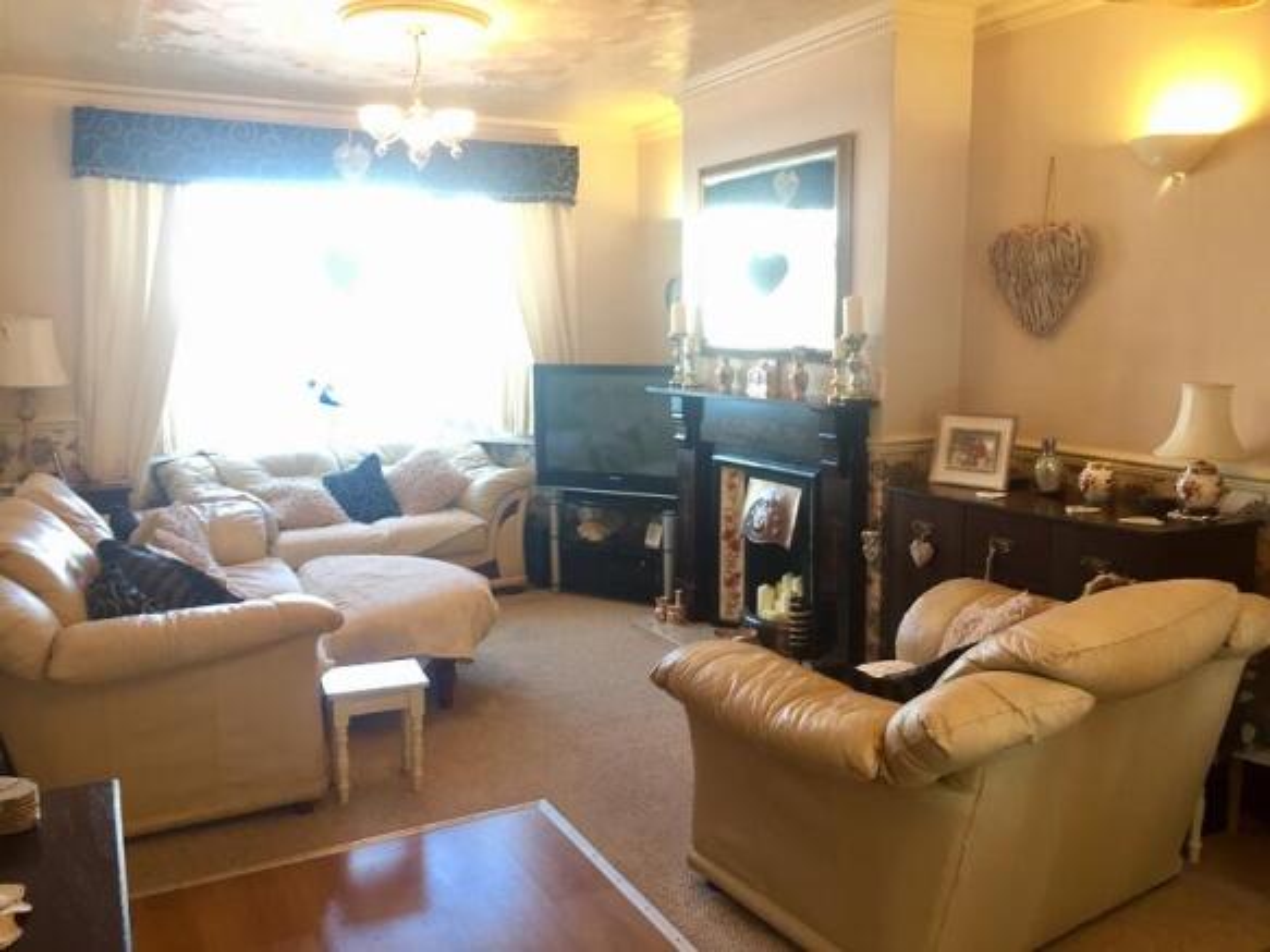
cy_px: 476
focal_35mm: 29
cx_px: 635
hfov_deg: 61.7
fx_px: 1064
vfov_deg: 48.2
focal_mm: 4.15
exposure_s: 1/33
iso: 100
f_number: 2.2
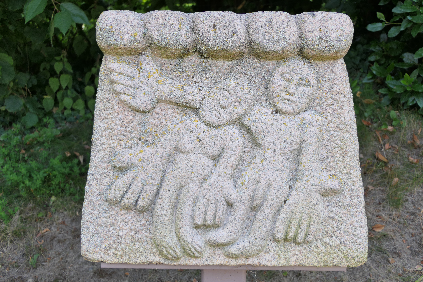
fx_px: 482
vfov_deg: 32.6
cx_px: 212
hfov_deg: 47.4
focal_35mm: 41
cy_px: 141
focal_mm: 14.9
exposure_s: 1/160
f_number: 3.4
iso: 125
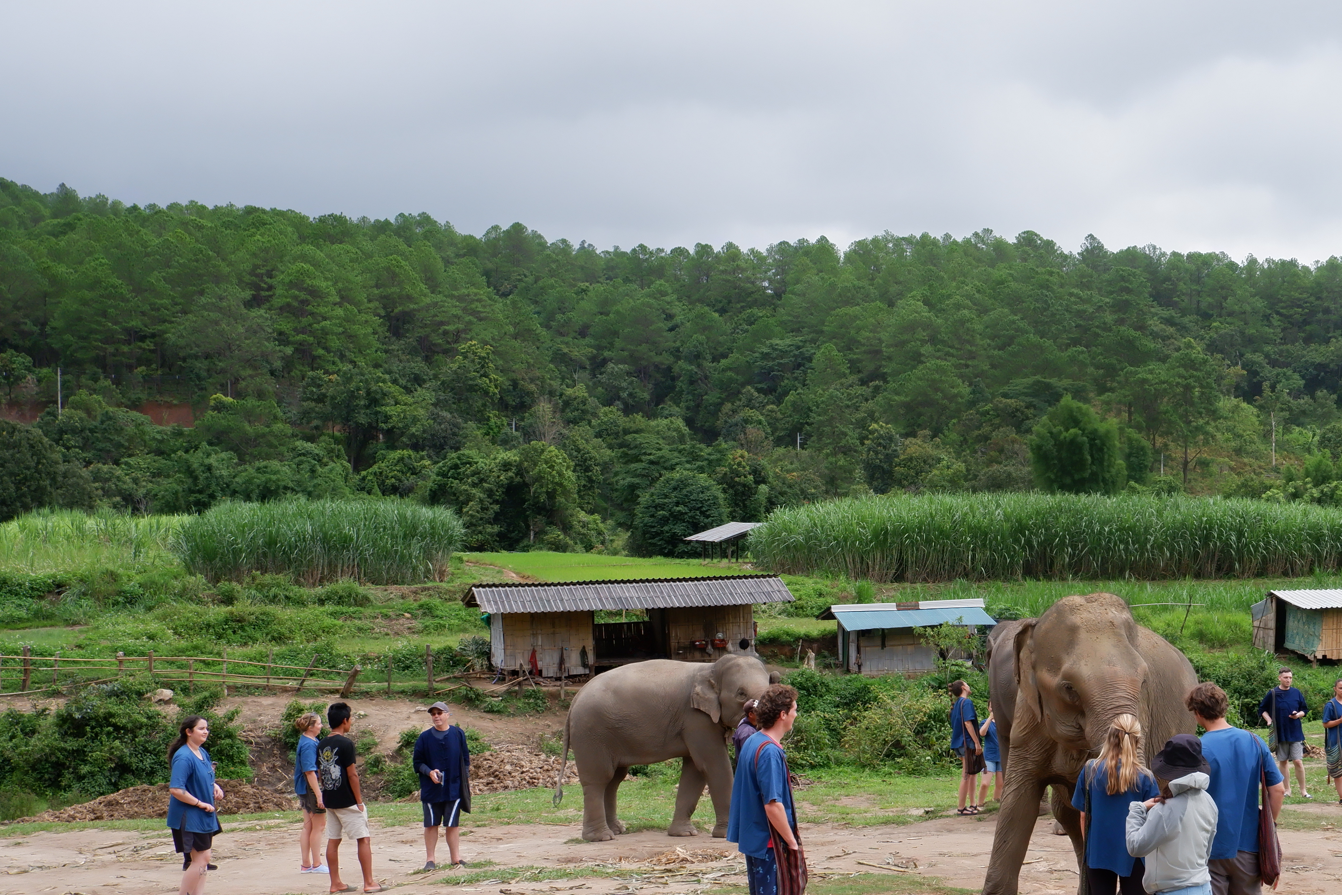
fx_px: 1715
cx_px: 943
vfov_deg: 29.2
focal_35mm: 46
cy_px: 541
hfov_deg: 41.9
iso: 400
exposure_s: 1/420
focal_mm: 19.7
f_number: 7.1
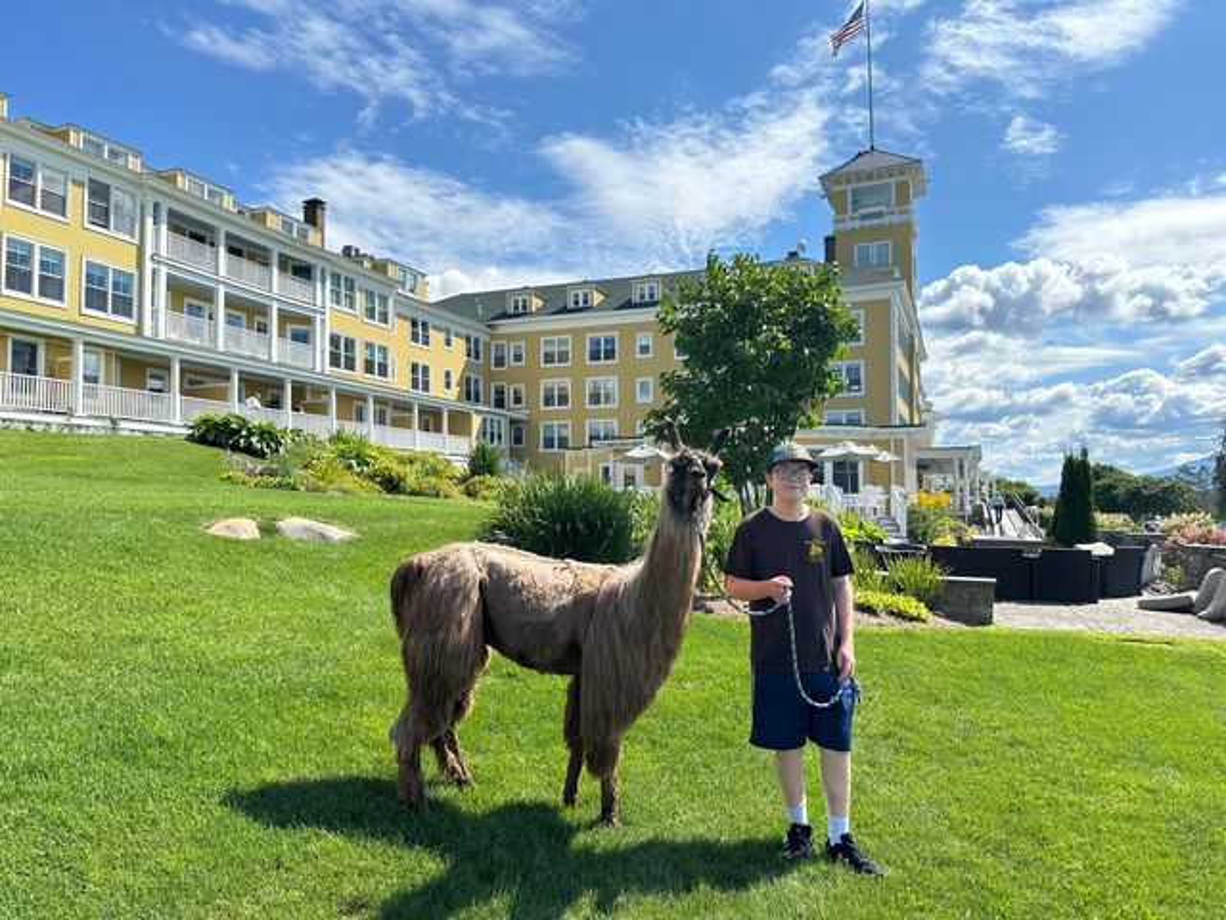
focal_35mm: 24
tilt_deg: +1.6
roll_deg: +0.3
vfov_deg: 56.8
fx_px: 850
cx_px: 613
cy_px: 460
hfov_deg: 71.6
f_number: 1.78
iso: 80
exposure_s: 1/5263
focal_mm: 6.86
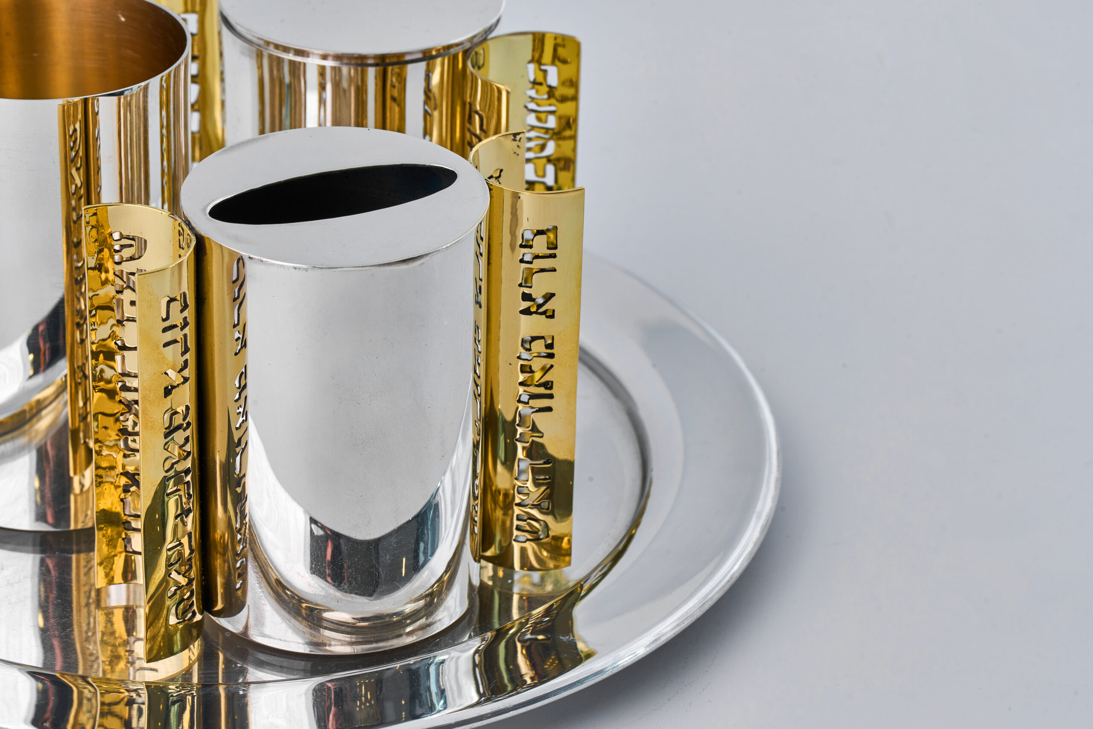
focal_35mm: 100
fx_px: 3036
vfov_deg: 13.7
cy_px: 364
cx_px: 546
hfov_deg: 20.4
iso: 100
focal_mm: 100
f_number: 16
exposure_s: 1/200
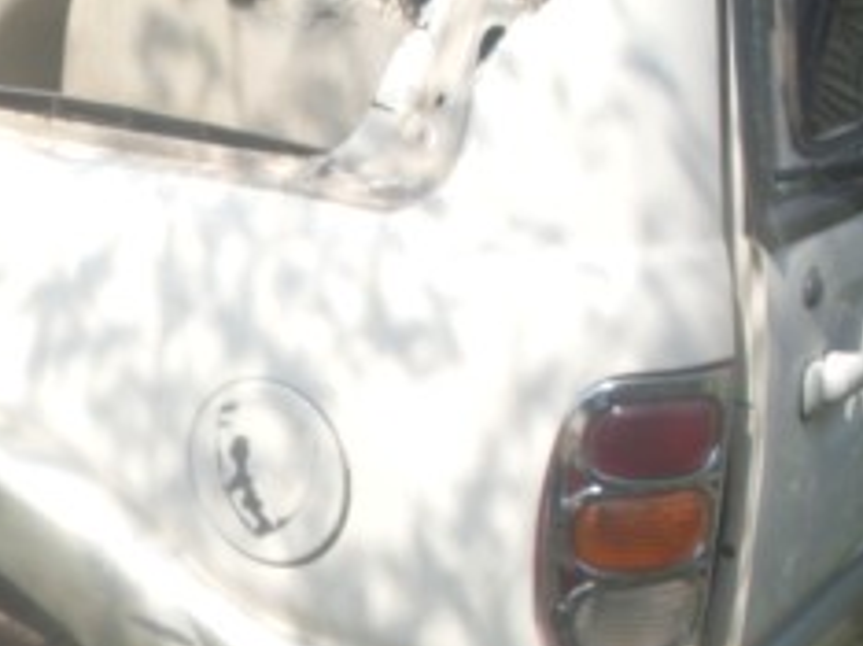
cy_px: 543
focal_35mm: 78
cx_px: -15
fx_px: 1943
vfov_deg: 18.6
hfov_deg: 23.9
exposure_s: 1/125
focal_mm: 6.3
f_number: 8.4
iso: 80
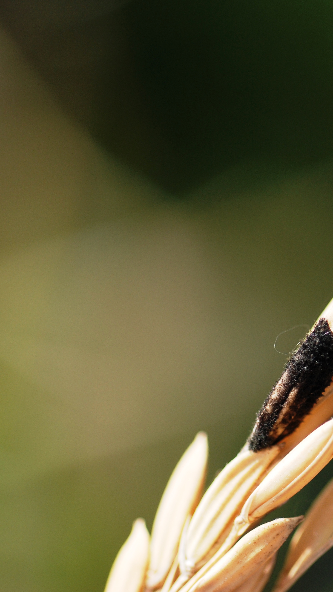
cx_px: 411
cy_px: 297
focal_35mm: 142
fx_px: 2229
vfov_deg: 15.1
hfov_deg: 8.4
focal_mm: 60
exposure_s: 1/1000
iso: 140
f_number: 4
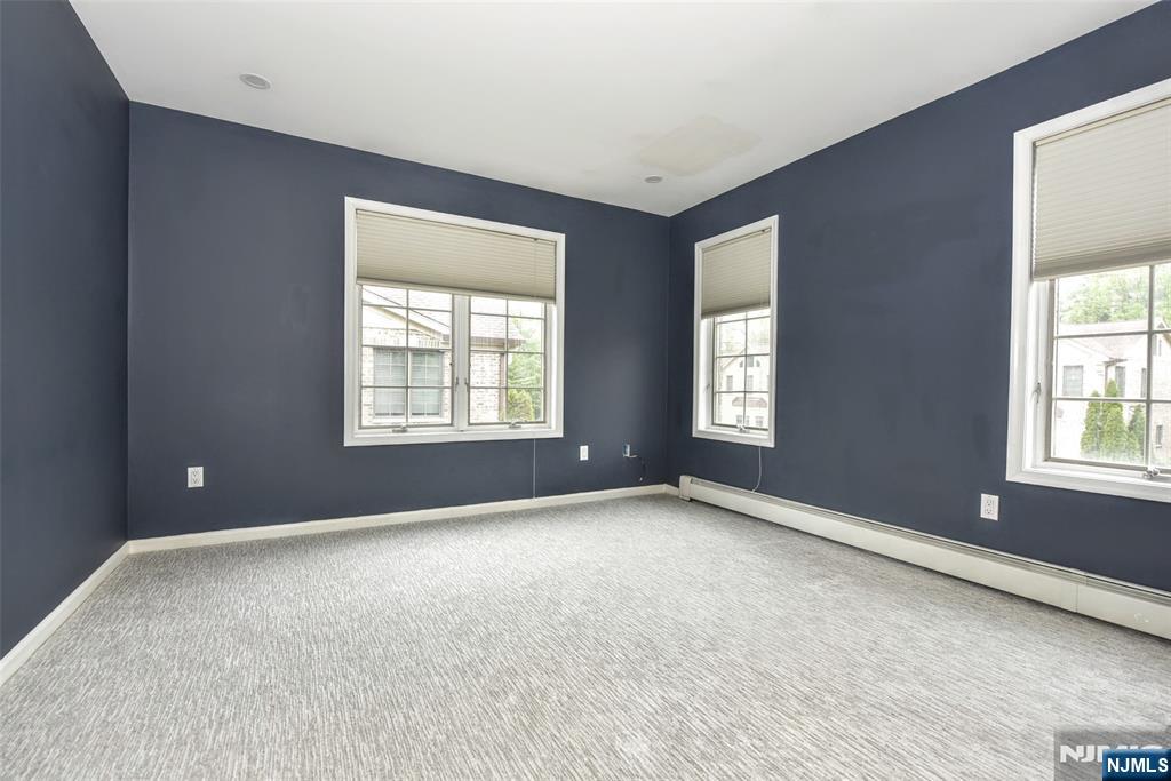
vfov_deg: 73.8
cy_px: 390
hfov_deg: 96.7
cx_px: 586
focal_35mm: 16
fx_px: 520
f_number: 4.5
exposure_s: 1/80
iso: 800
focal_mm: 16
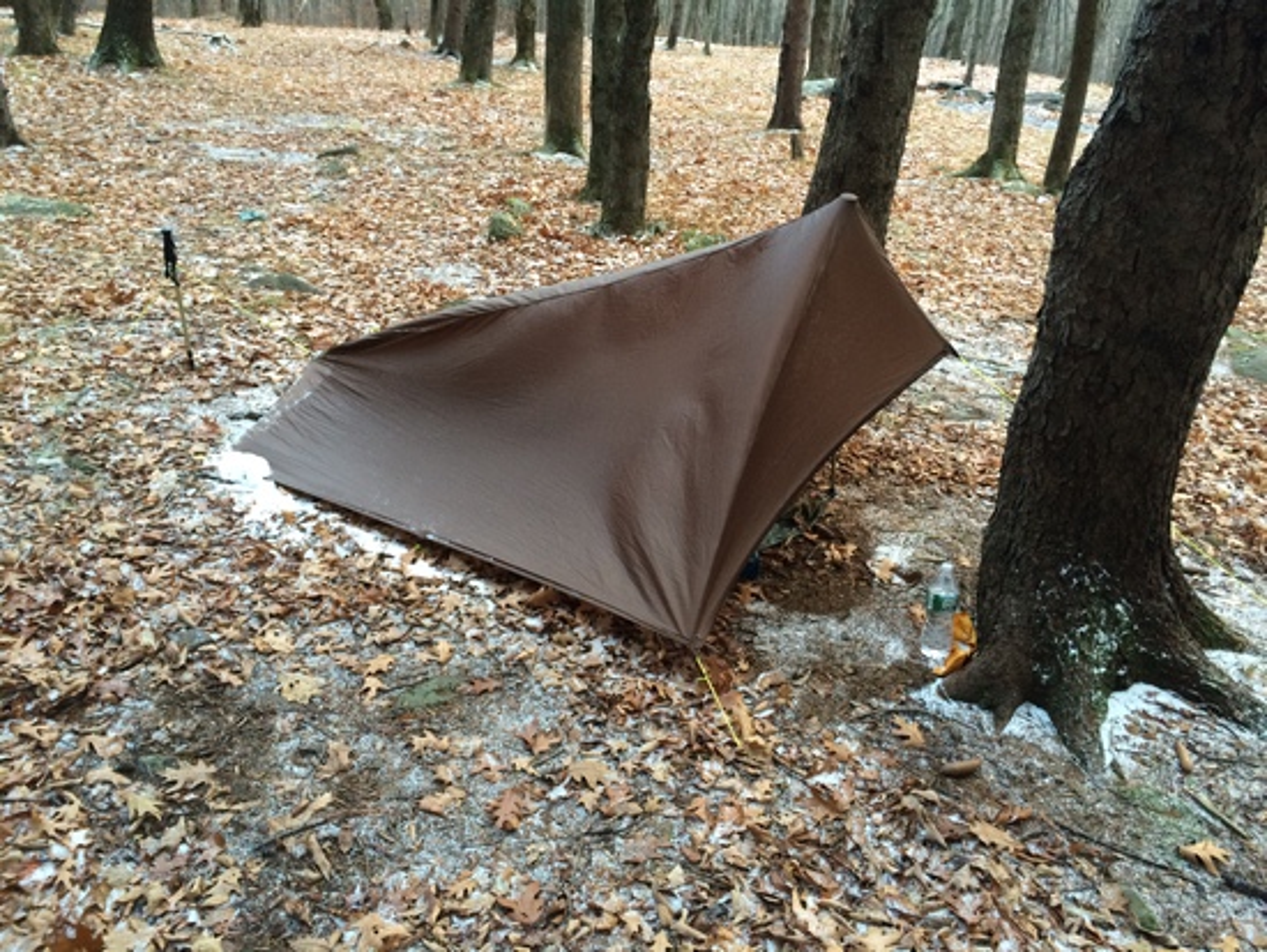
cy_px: 476
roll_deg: -2.3
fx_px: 1062
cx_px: 634
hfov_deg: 61.6
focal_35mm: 29
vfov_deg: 48.3
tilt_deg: -28.2
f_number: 2.2
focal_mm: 4.15
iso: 125
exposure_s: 1/30
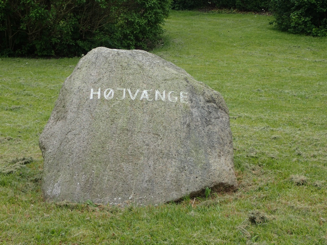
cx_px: 164
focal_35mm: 61
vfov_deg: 24.0
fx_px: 576
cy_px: 122
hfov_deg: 31.7
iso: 100
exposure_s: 1/200
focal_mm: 11.01
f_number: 5
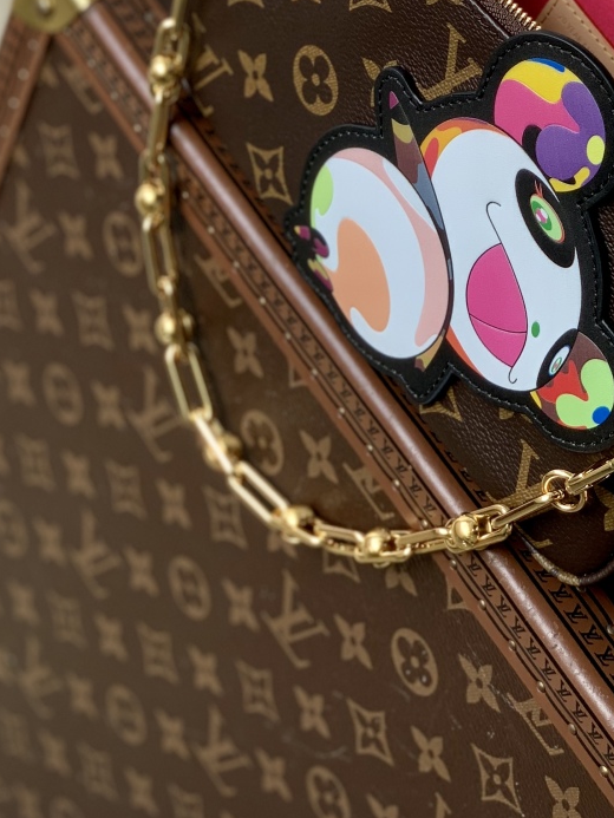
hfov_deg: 13.7
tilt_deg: -39.5
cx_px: 443
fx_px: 2553
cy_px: -6
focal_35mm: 108
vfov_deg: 17.8
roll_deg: -25.6
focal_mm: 6
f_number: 2.4
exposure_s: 1/122
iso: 16
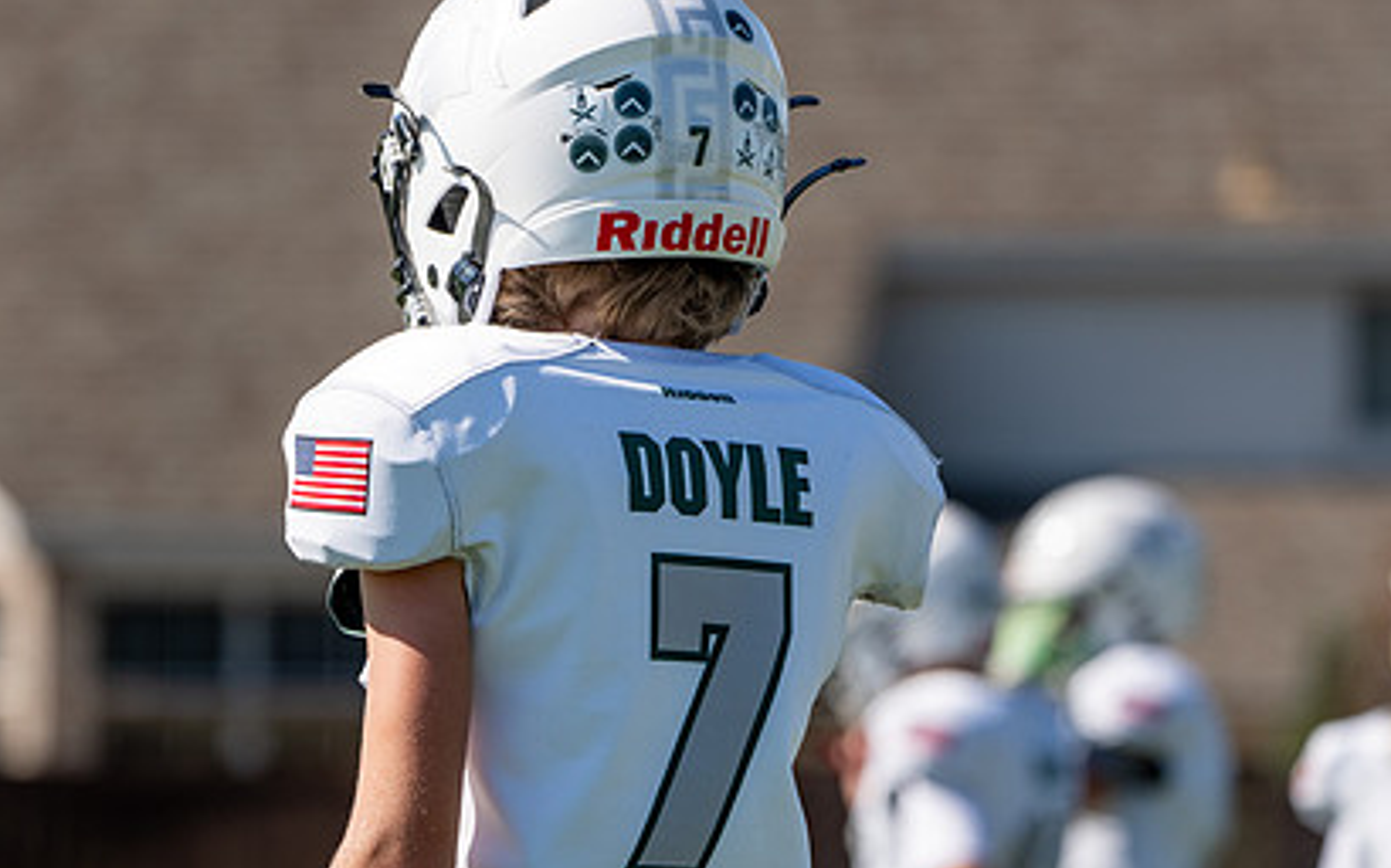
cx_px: 620
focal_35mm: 419
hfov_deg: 5.0
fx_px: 15880
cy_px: 635
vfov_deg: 3.1
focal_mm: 250
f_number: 5.6
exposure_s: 1/1000
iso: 100
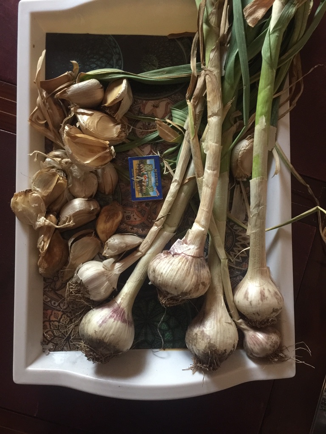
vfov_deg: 61.7
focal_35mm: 29
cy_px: 217
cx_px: 163
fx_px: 364
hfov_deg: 48.2
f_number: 2.2
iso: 125
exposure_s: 1/10
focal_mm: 4.15
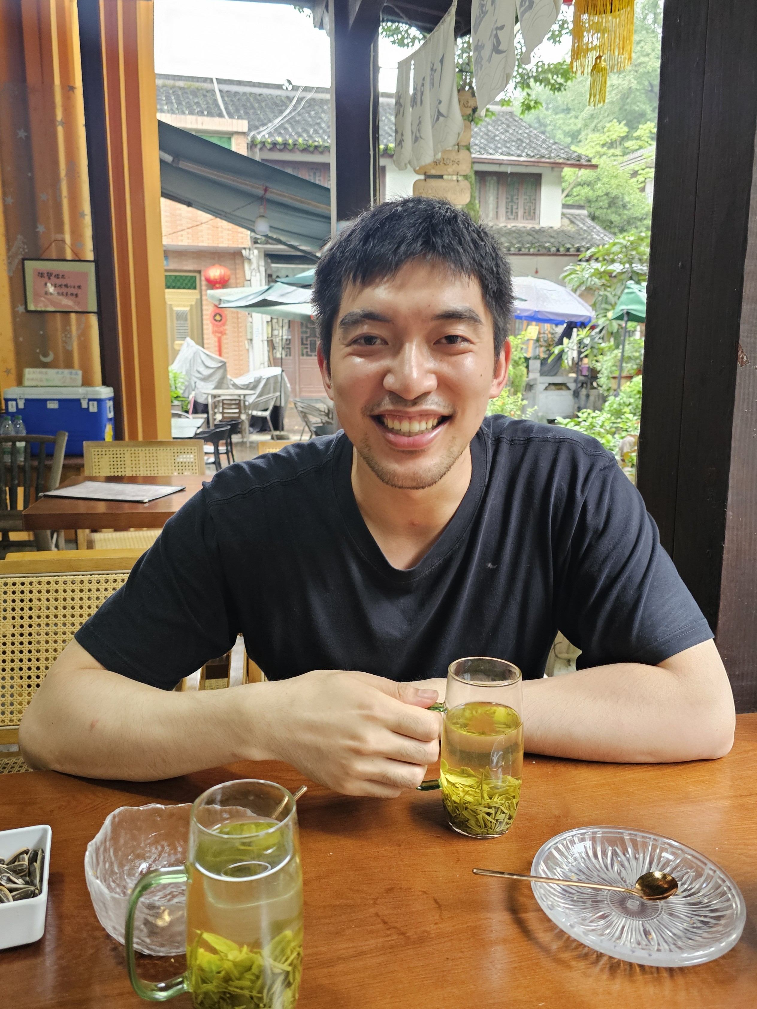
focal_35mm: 23
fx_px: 671
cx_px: 378
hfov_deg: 58.9
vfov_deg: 73.9
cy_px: 504
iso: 500
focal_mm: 6.3
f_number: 1.7
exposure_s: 1/120
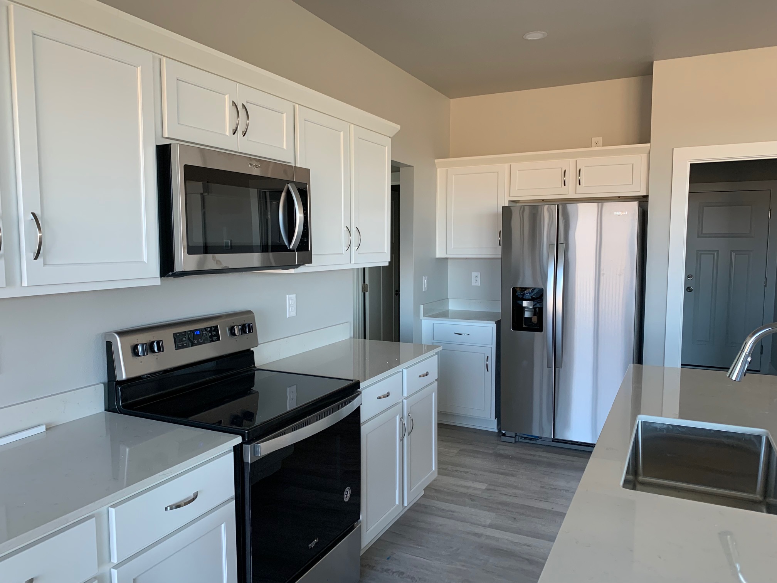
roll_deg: -0.9
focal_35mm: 26
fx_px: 584
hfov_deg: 67.3
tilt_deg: -3.8
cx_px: 388
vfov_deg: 53.1
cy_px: 292
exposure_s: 1/120
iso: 100
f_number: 1.8
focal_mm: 4.25
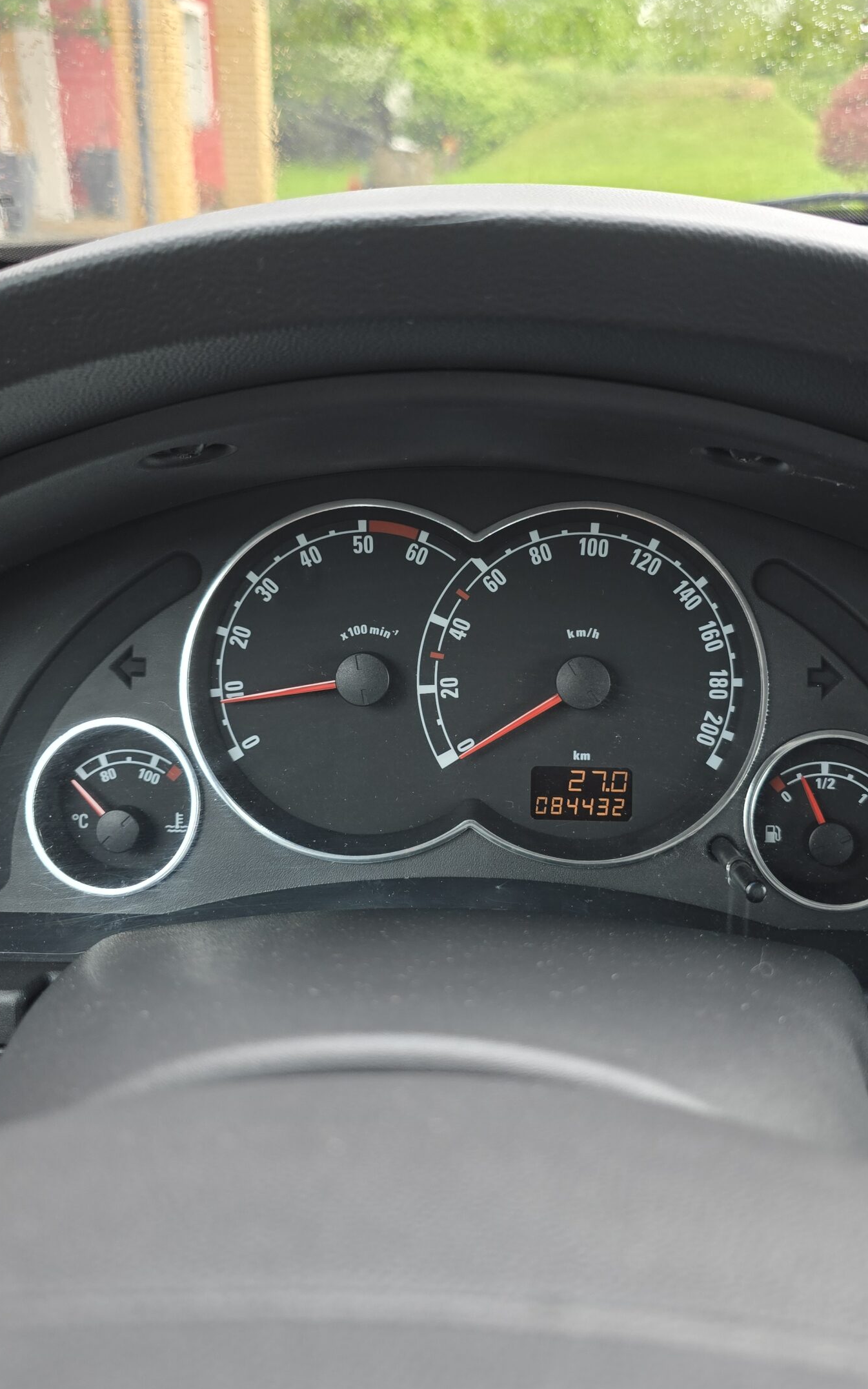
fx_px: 1098
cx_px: 476
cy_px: 652
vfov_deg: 64.6
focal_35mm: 29
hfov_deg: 43.1
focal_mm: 6.3
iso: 64
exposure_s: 1/180
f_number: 1.7
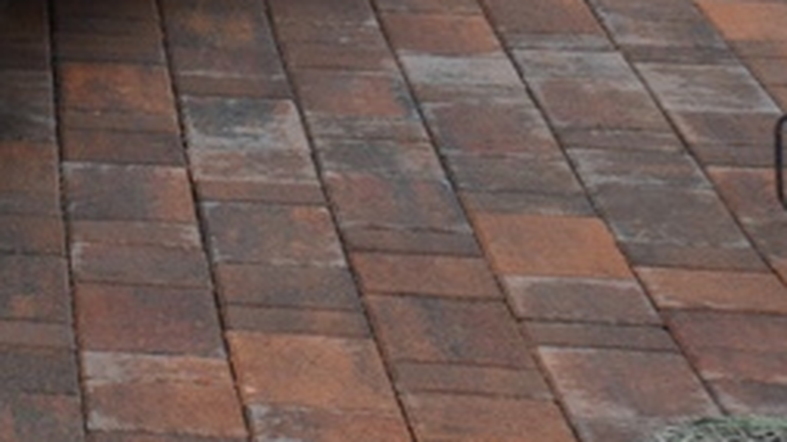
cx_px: -728
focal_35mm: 164
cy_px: -507
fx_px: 3421
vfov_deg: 7.1
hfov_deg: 11.9
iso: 200
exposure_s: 1/160
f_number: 6.3
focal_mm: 22
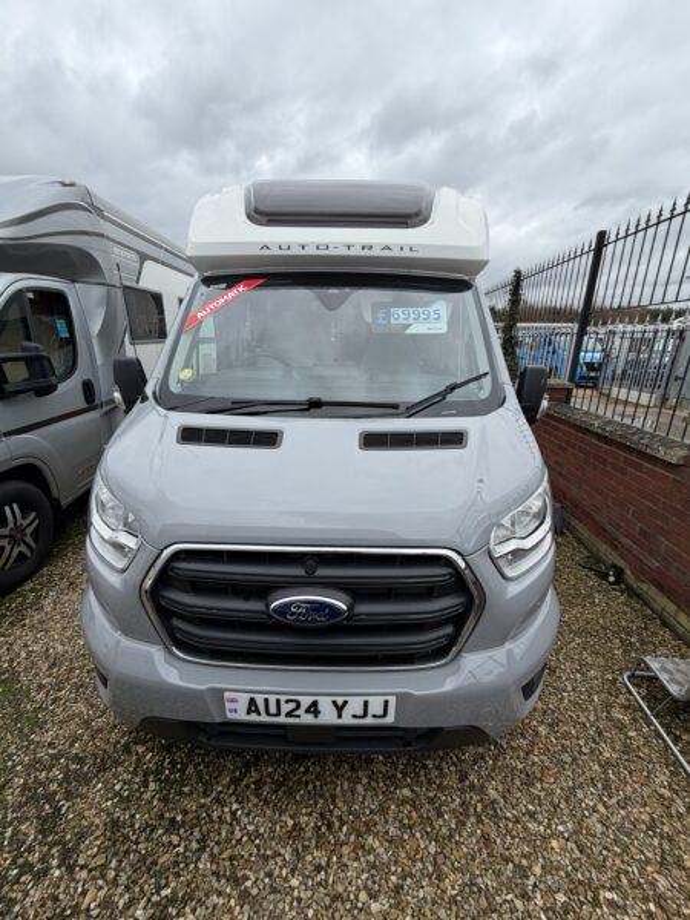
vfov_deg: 102.1
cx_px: 345
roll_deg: -1.0
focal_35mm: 14
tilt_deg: -19.0
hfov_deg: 85.7
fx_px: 372
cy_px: 460
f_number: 2.2
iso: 40
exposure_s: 1/506
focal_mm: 2.22
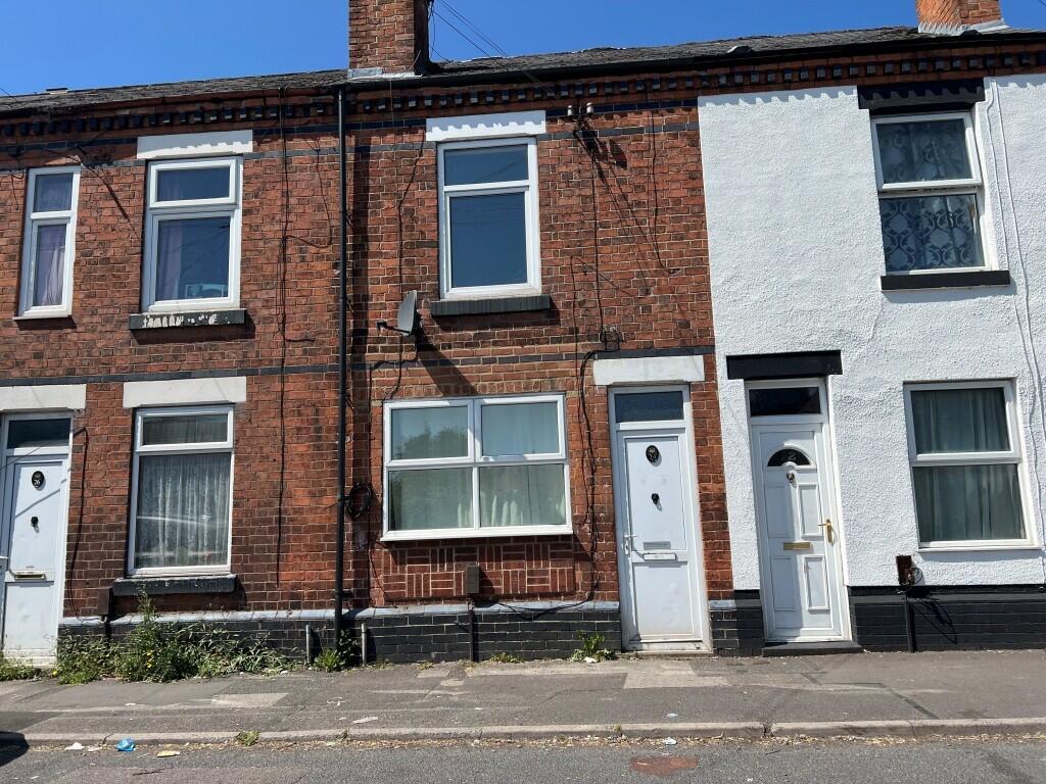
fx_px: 786
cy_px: 392
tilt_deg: +10.4
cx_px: 523
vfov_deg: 53.1
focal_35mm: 26
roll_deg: +1.1
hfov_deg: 67.3
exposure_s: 1/4630
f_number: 1.5
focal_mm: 5.7
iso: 50
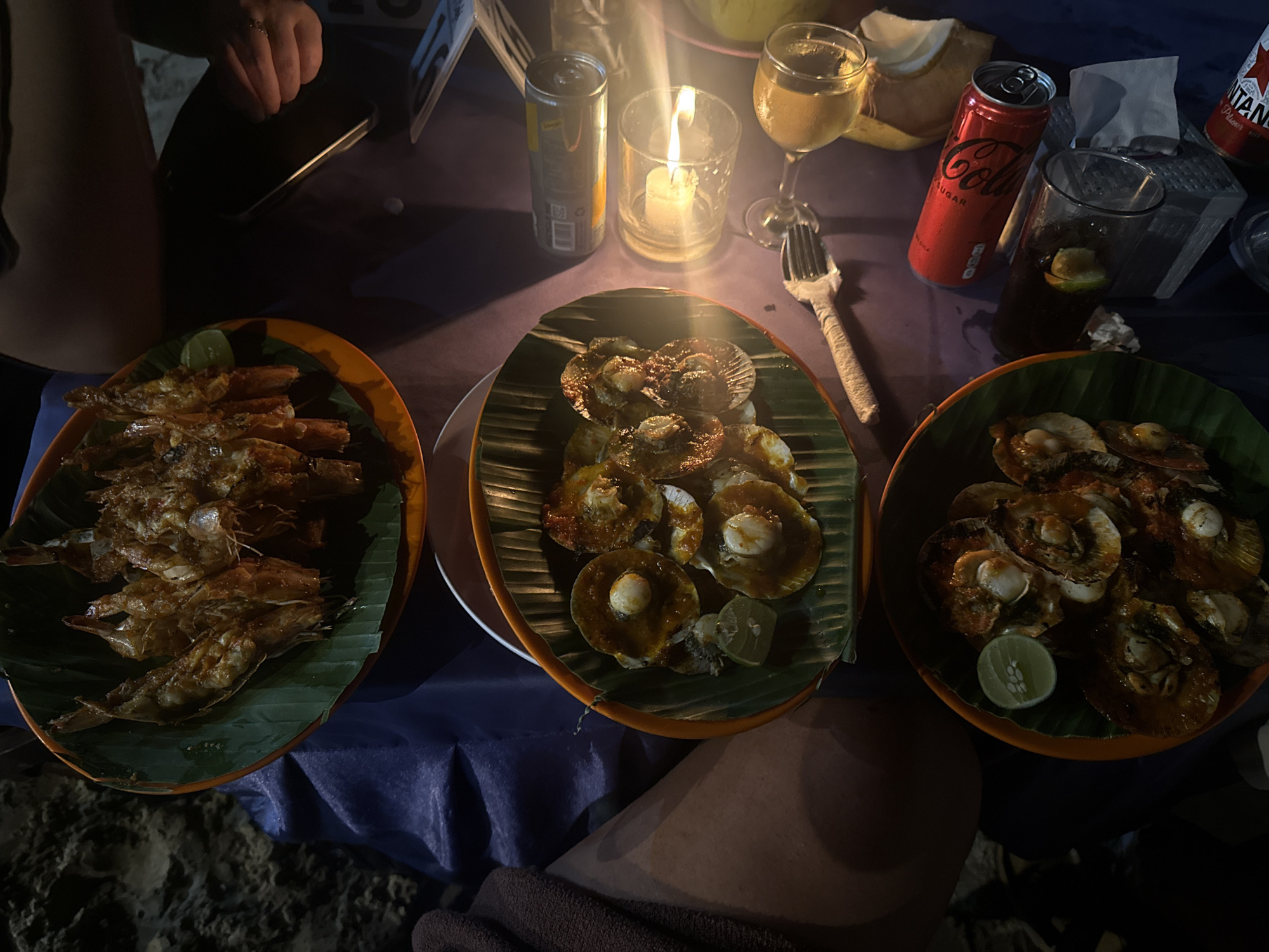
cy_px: 476
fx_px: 880
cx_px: 634
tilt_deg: -53.8
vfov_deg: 56.8
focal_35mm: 24
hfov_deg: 71.6
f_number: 1.78
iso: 1250
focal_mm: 6.76
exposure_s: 1/25
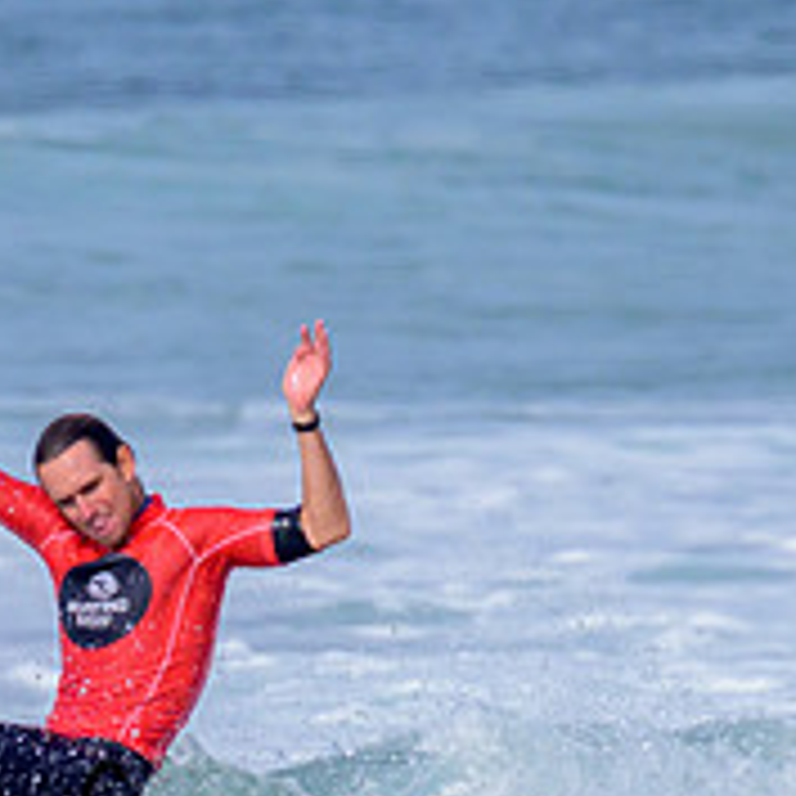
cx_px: 22
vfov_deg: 0.6
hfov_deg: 0.6
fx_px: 79687
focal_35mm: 3063
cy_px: 736
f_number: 11
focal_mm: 800
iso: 640
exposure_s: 1/2000
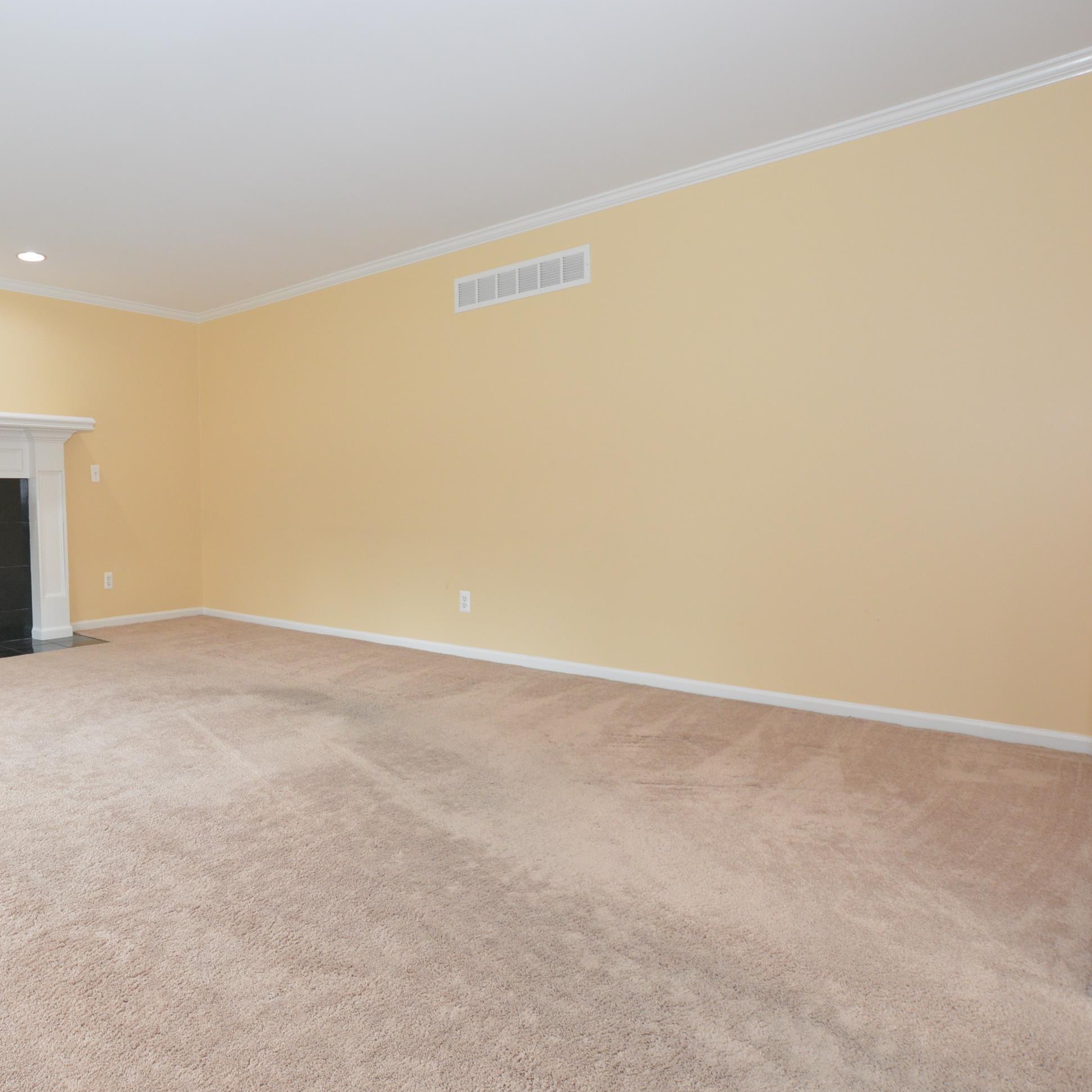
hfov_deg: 65.4
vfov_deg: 70.5
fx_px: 773
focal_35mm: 22
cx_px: 252
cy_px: 554
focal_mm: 11
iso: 800
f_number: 6.3
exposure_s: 1/50
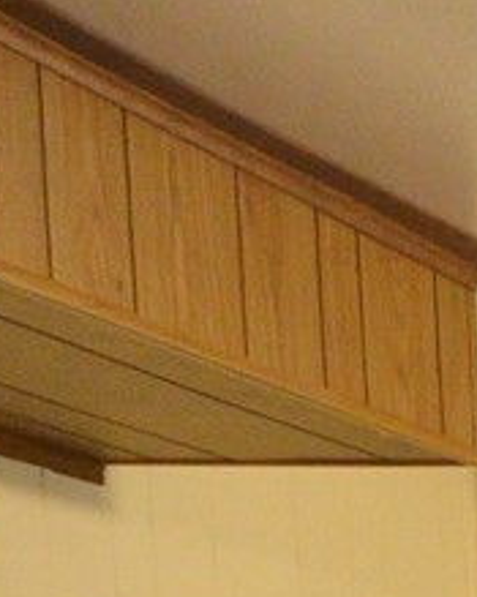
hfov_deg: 7.0
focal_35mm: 168
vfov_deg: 10.2
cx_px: 1885
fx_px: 2967
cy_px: 1375
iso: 800
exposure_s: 1/40
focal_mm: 12
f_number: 3.2
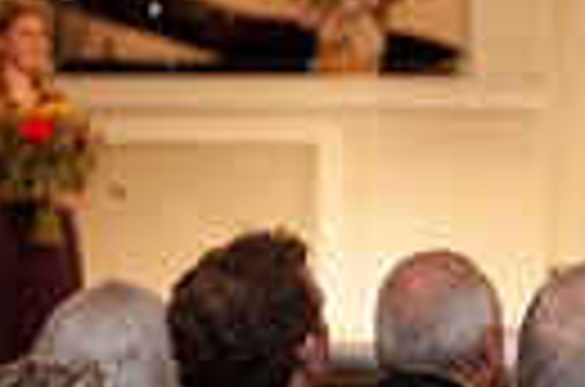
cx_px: 1287
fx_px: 4490
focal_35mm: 277
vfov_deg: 4.9
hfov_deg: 7.1
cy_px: 292
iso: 1600
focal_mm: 62
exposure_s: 1/200
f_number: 2.8
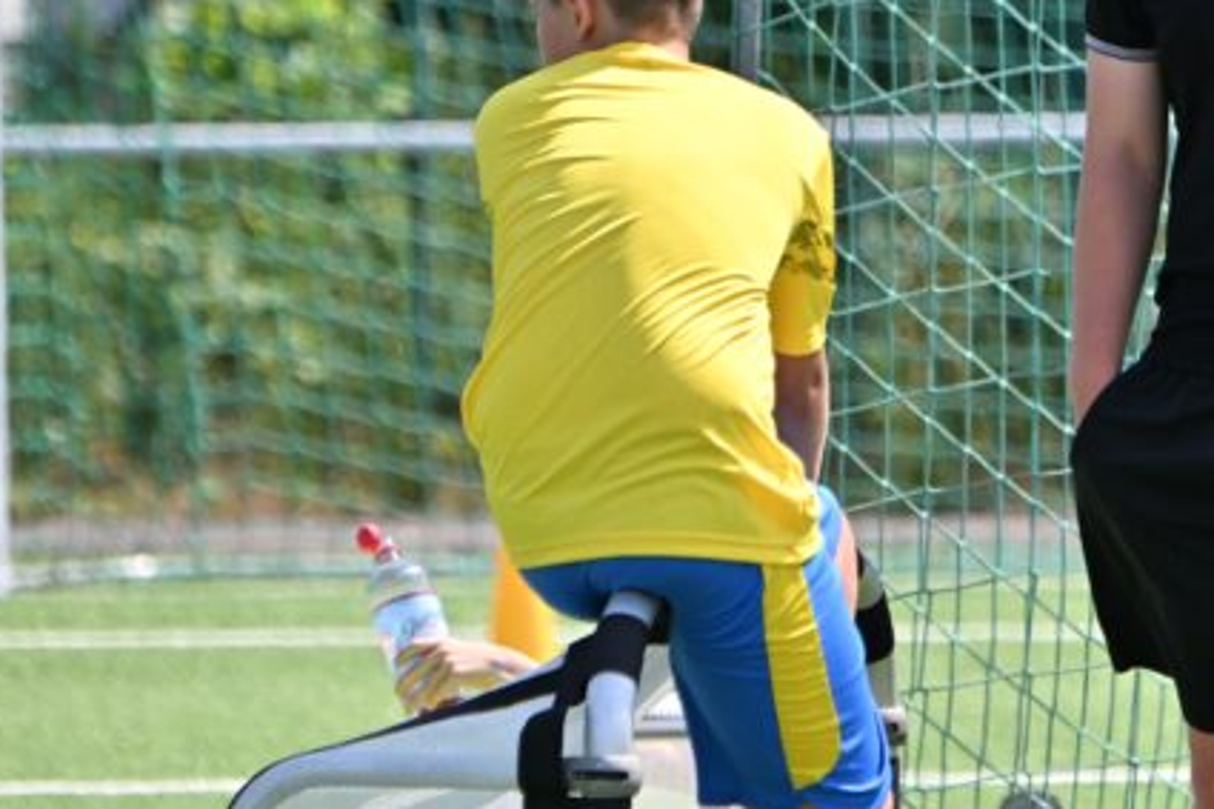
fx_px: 21944
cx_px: 1214
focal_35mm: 651
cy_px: 422
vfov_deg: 2.1
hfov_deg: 3.2
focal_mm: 270
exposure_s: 1/1600
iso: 320
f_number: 5.6
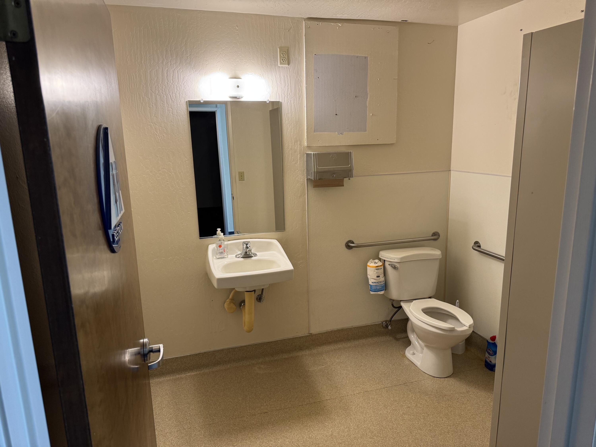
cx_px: 298
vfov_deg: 56.8
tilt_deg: -12.3
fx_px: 413
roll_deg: +1.3
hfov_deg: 71.6
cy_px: 224
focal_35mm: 24
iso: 160
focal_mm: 6.76
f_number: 1.78
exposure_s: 1/60
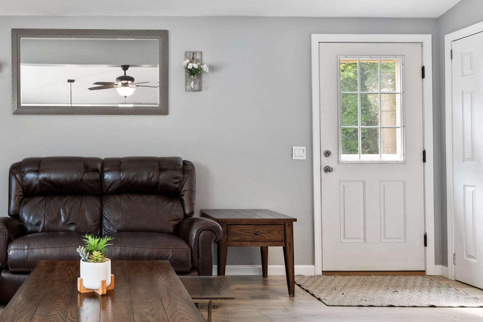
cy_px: 180
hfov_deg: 49.2
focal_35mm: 33
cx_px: 24
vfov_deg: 39.9
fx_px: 442
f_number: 9
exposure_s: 1/4
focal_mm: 16
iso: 400
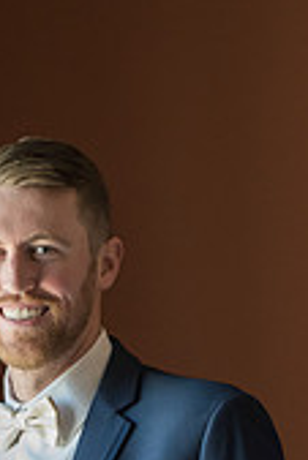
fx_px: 3573
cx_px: 5
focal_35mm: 279
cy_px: 512
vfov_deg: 7.3
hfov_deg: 4.9
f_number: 3.5
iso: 2500
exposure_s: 1/640
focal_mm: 105
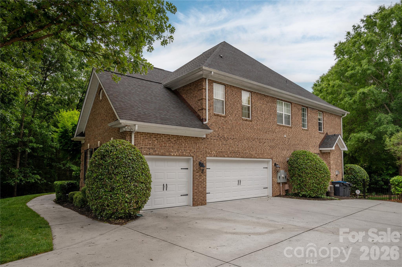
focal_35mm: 21
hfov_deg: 81.2
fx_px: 234
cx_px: 201
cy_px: 134
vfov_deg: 59.4
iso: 110
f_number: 5.6
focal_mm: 21
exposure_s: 1/250
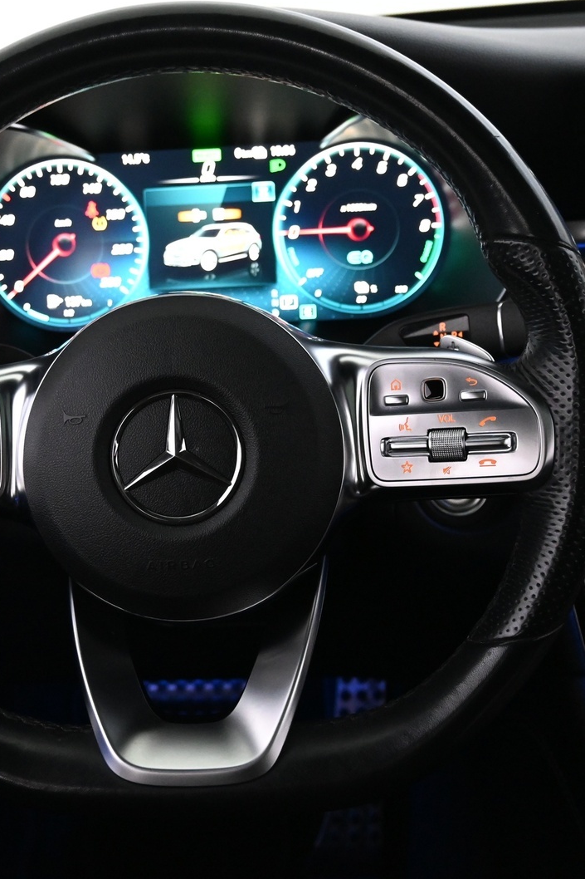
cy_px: 437
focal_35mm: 49
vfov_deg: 40.1
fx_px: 1204
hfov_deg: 27.1
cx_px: 182
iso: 3200
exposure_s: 1/30
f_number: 4
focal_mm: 21.5
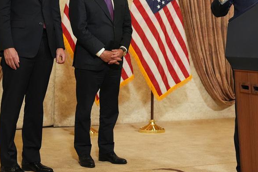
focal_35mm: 82
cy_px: 51
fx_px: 587
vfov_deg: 16.6
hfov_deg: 24.6
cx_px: 186
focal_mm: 47
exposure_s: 1/400
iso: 3200
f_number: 3.2
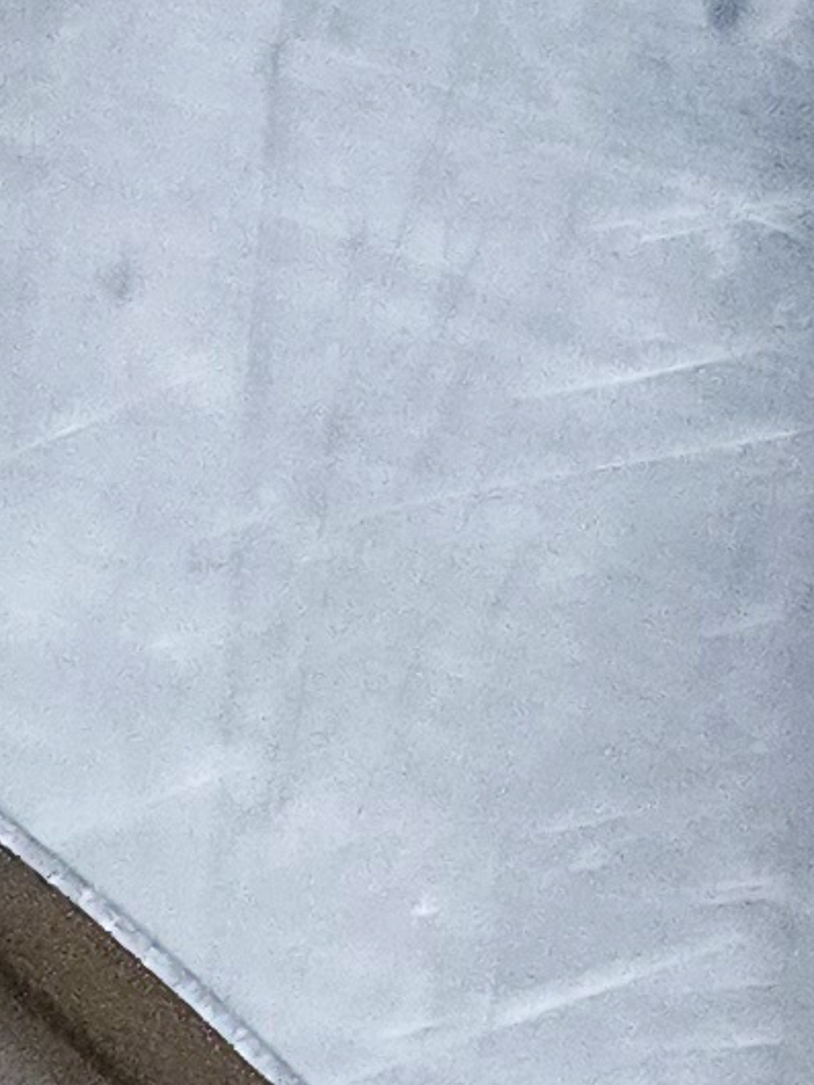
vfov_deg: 9.5
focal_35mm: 174
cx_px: -2145
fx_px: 5453
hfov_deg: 7.0
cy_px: 2935
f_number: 1.8
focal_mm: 6.4
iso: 500
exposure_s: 1/120
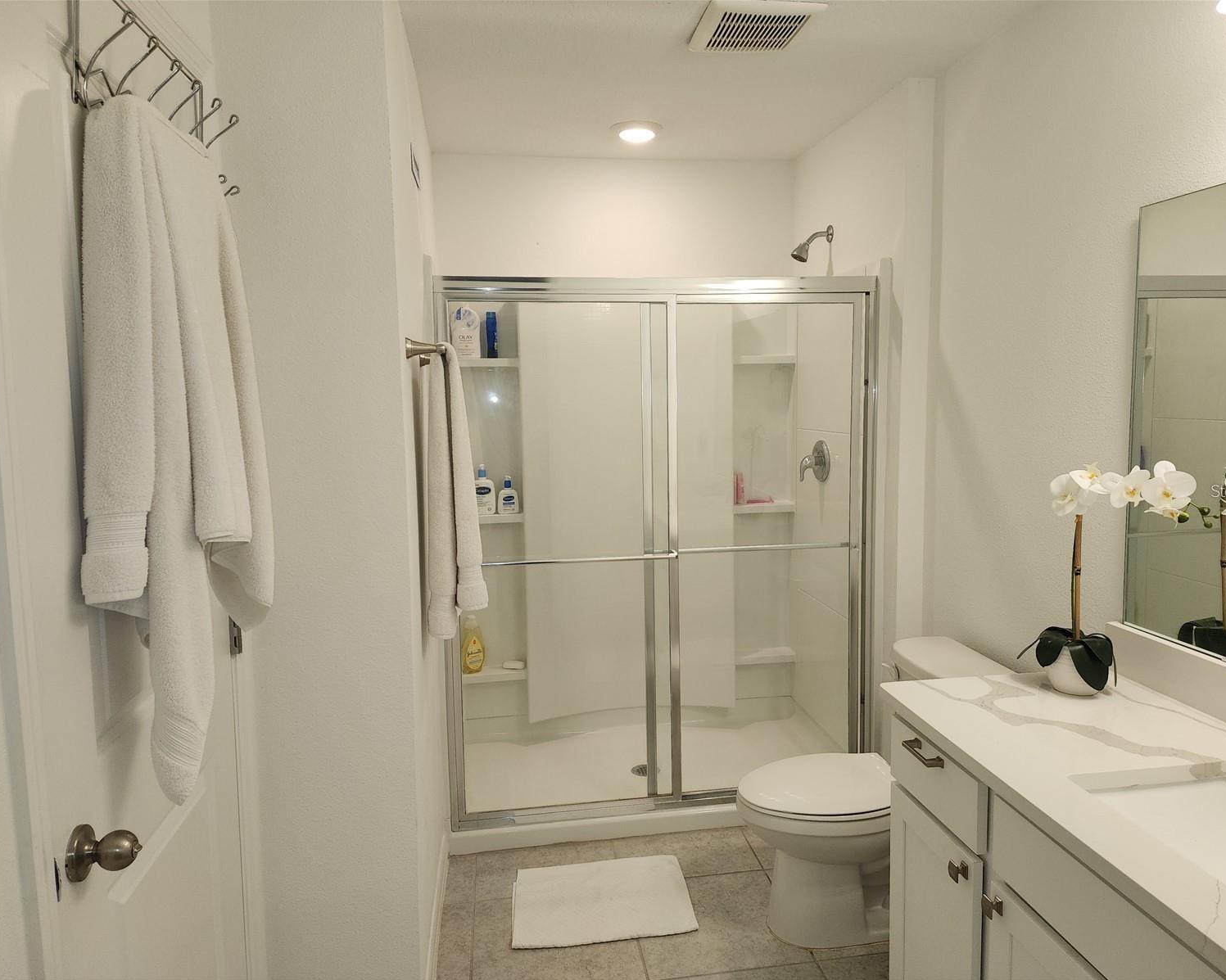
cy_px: 490
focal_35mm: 24
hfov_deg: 70.3
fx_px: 871
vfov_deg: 58.8
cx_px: 633
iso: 40
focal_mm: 6.4
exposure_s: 1/60
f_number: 1.8
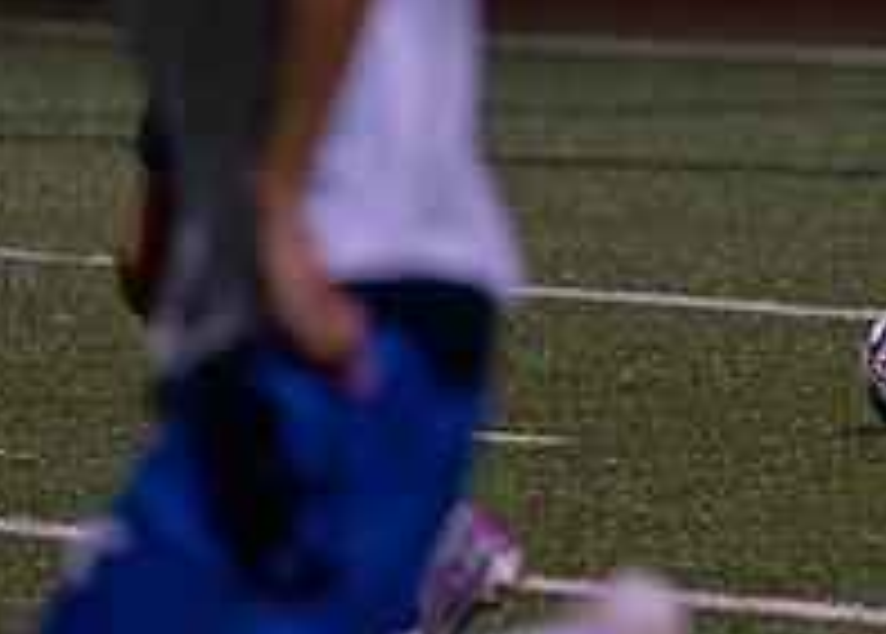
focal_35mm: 782
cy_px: -86
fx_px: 19691
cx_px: 1306
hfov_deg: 2.6
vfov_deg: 1.8
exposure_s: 1/1250
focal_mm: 200
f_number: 2.8
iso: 2500
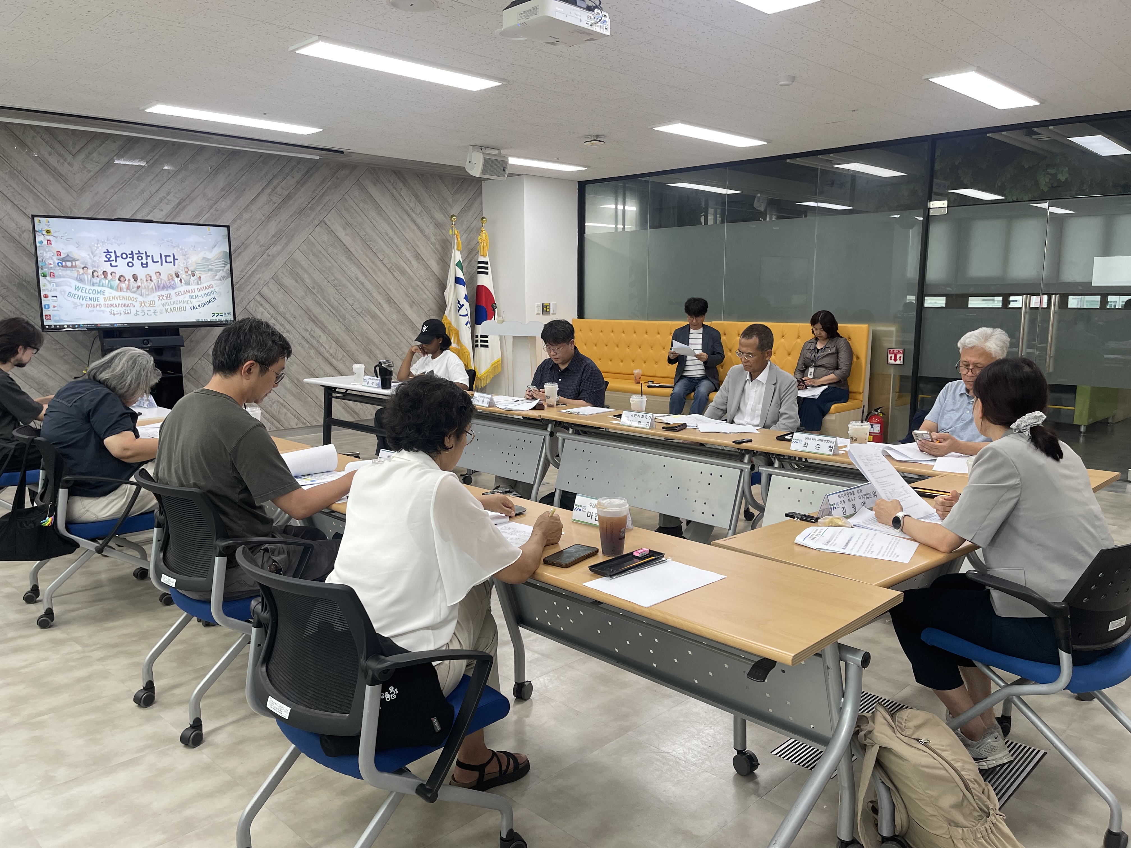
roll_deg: -0.5
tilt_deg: -9.9
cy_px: 424
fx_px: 817
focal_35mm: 25
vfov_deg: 54.9
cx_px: 566
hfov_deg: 69.4
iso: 100
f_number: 1.6
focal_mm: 5.1
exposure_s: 1/120
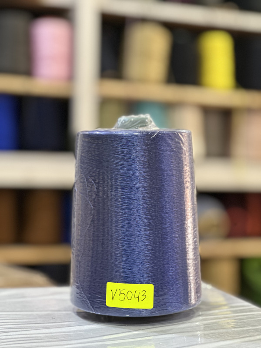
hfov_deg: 19.1
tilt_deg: +1.5
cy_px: 174
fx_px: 774
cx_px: 130
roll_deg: -1.9
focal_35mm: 77
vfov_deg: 25.3
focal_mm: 9
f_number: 2.8
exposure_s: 1/33
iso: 200
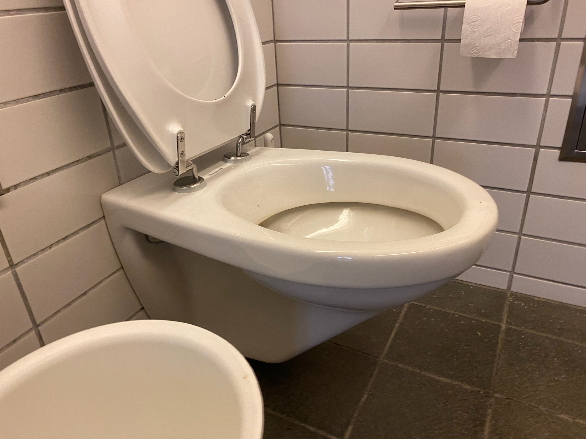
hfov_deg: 67.3
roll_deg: +2.2
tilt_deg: -27.4
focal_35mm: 26
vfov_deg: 53.1
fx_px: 440
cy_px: 220
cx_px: 293
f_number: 1.8
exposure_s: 1/50
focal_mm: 4.25
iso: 160
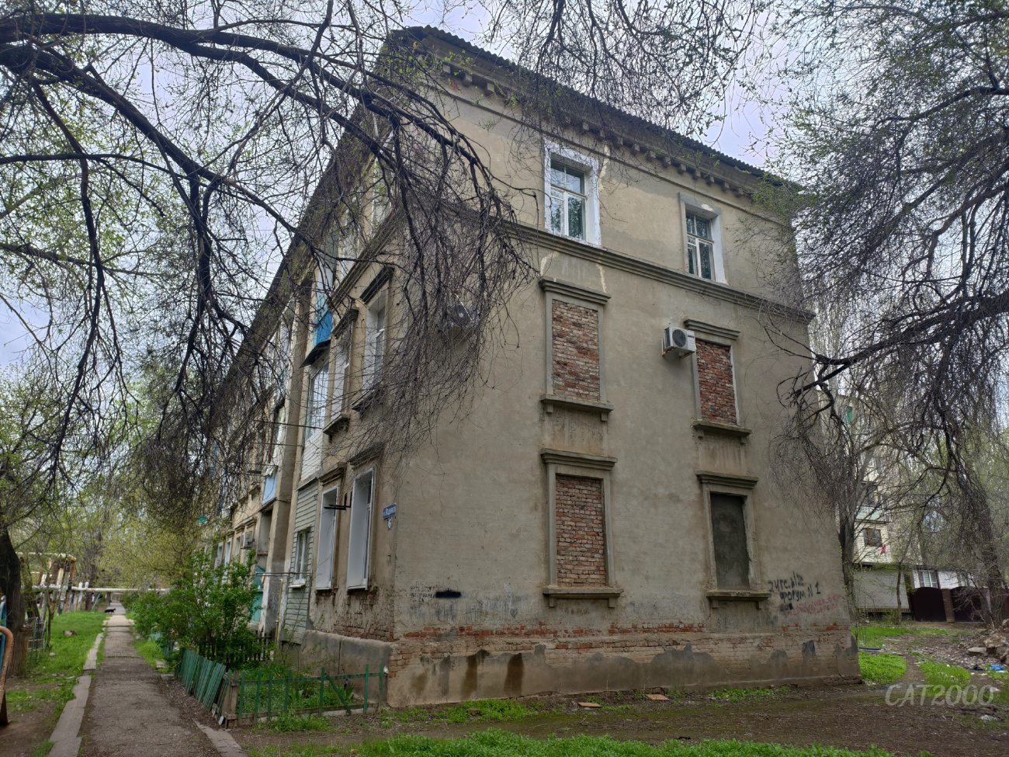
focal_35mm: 23
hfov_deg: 73.9
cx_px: 504
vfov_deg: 58.9
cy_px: 378
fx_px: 670
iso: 72
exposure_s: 1/369
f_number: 1.57
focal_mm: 6.54
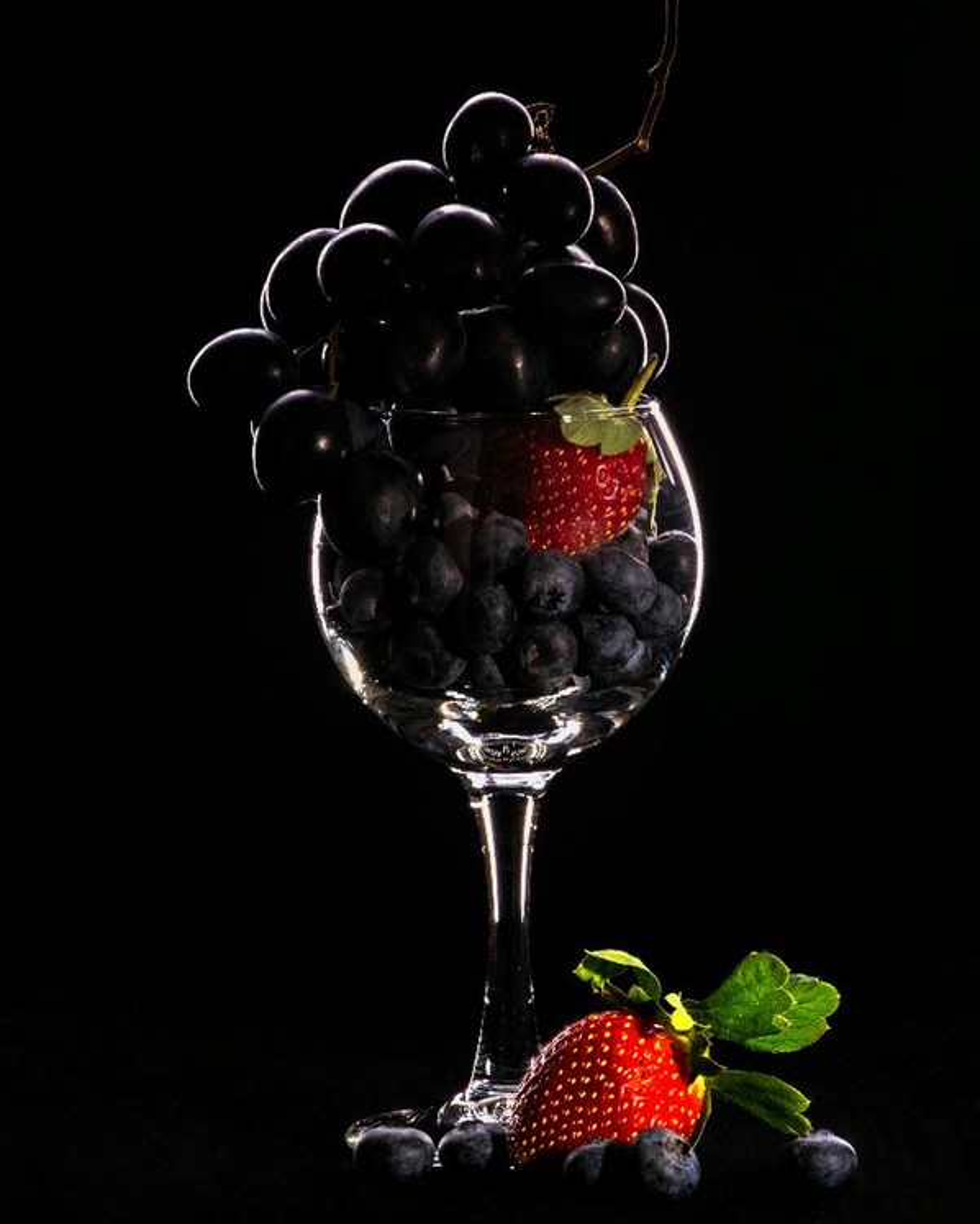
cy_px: 519
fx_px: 12286
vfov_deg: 5.7
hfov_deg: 4.6
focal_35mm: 339
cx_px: 490
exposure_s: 1/125
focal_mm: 200
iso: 200
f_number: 22
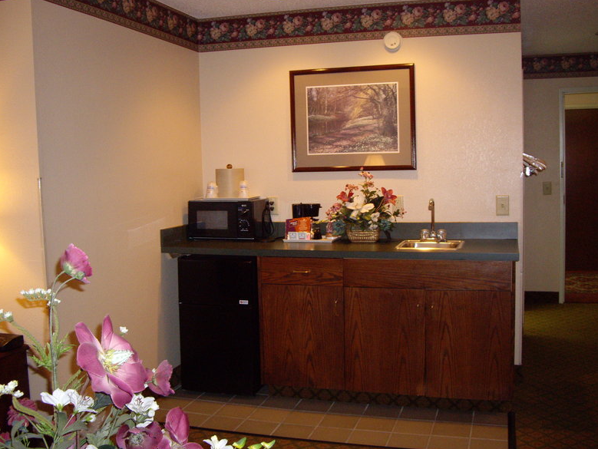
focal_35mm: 39
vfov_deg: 36.8
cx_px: 299
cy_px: 227
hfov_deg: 47.8
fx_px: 674
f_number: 2.8
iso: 400
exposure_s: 1/40
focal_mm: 7.9
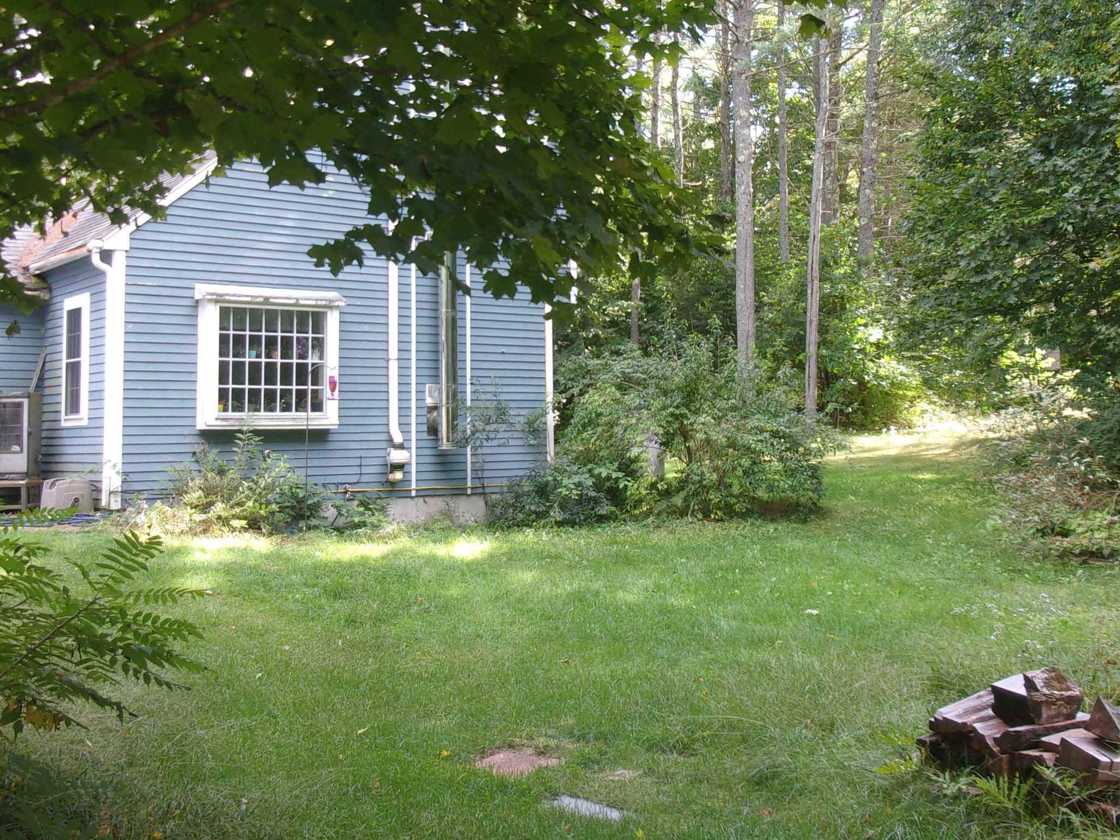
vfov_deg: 34.2
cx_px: 520
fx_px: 1359
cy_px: 310
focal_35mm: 42
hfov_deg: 44.8
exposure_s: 1/42
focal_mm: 5.1
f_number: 3.9
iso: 80
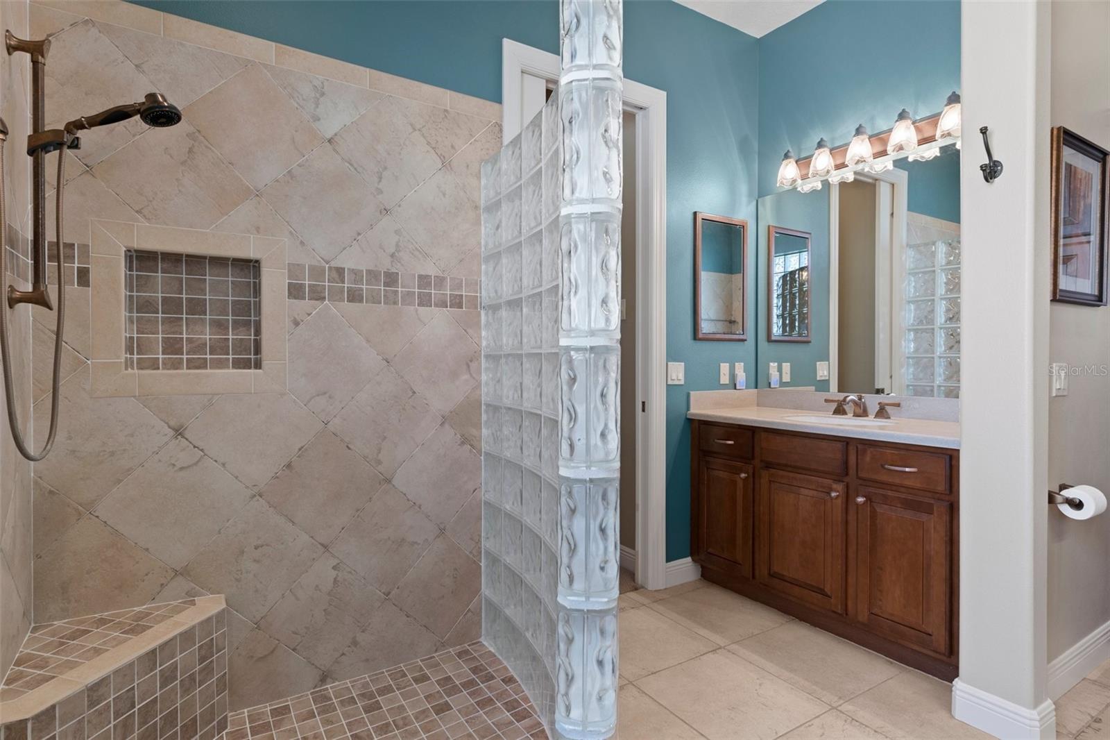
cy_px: 370
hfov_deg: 90.0
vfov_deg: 67.4
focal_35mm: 18
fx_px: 555
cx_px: 555
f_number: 8
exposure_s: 1/1.25
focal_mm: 12
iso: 320
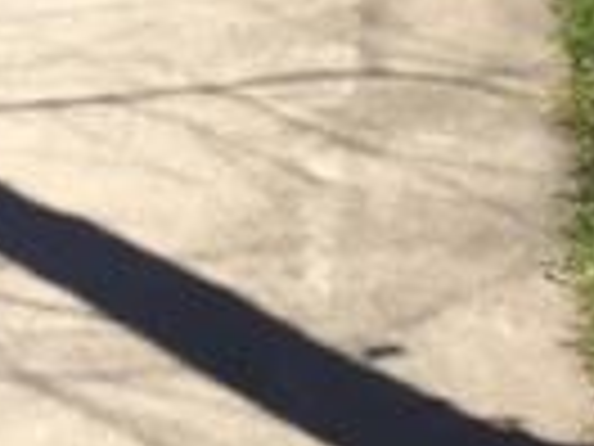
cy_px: -482
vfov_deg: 9.7
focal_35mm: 141
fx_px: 2420
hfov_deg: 12.2
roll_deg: +0.2
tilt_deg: -3.7
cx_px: -648
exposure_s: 1/1236
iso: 32
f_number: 2.2
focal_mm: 4.15
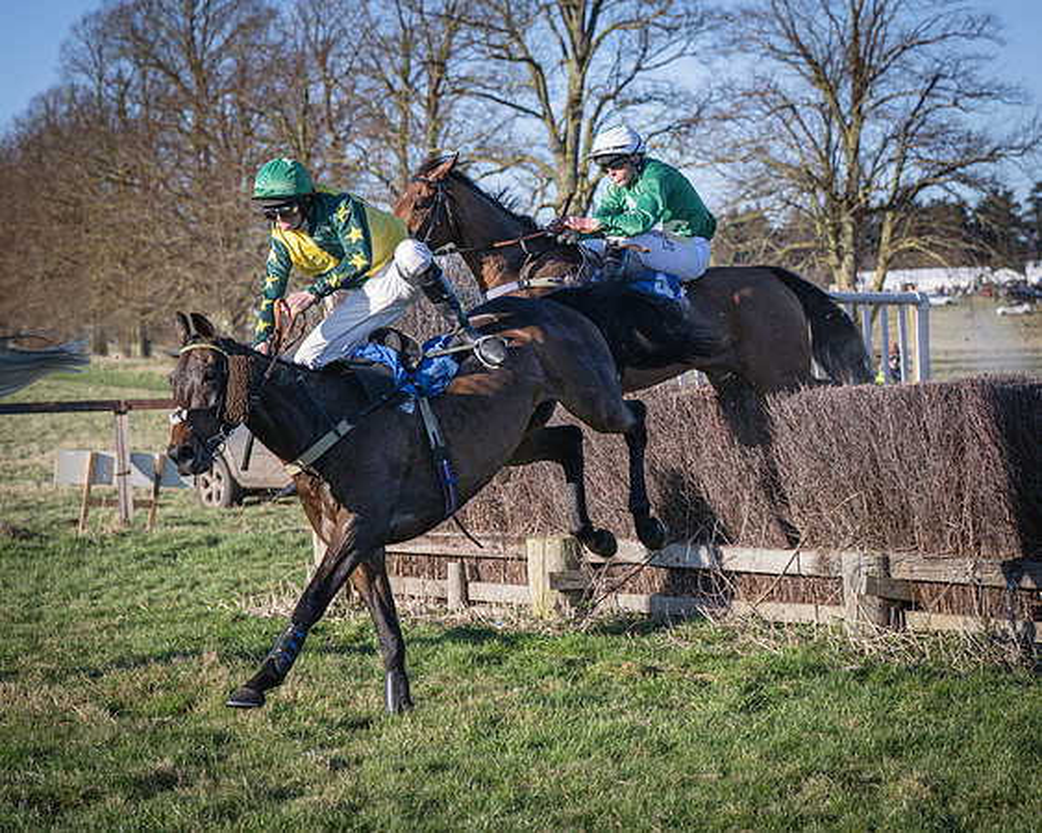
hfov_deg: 15.7
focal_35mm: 122
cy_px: 422
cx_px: 421
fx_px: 3775
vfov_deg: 12.6
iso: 200
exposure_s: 1/2500
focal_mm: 70
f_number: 4
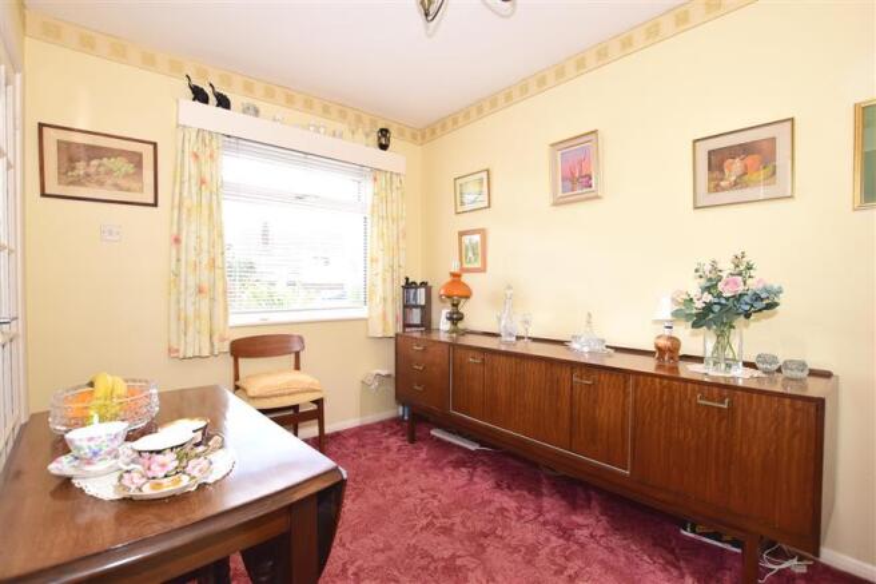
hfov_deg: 100.4
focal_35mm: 15
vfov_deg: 77.3
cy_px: 292
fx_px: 365
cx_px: 438
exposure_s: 1/80
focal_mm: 10
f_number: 5.6
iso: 400
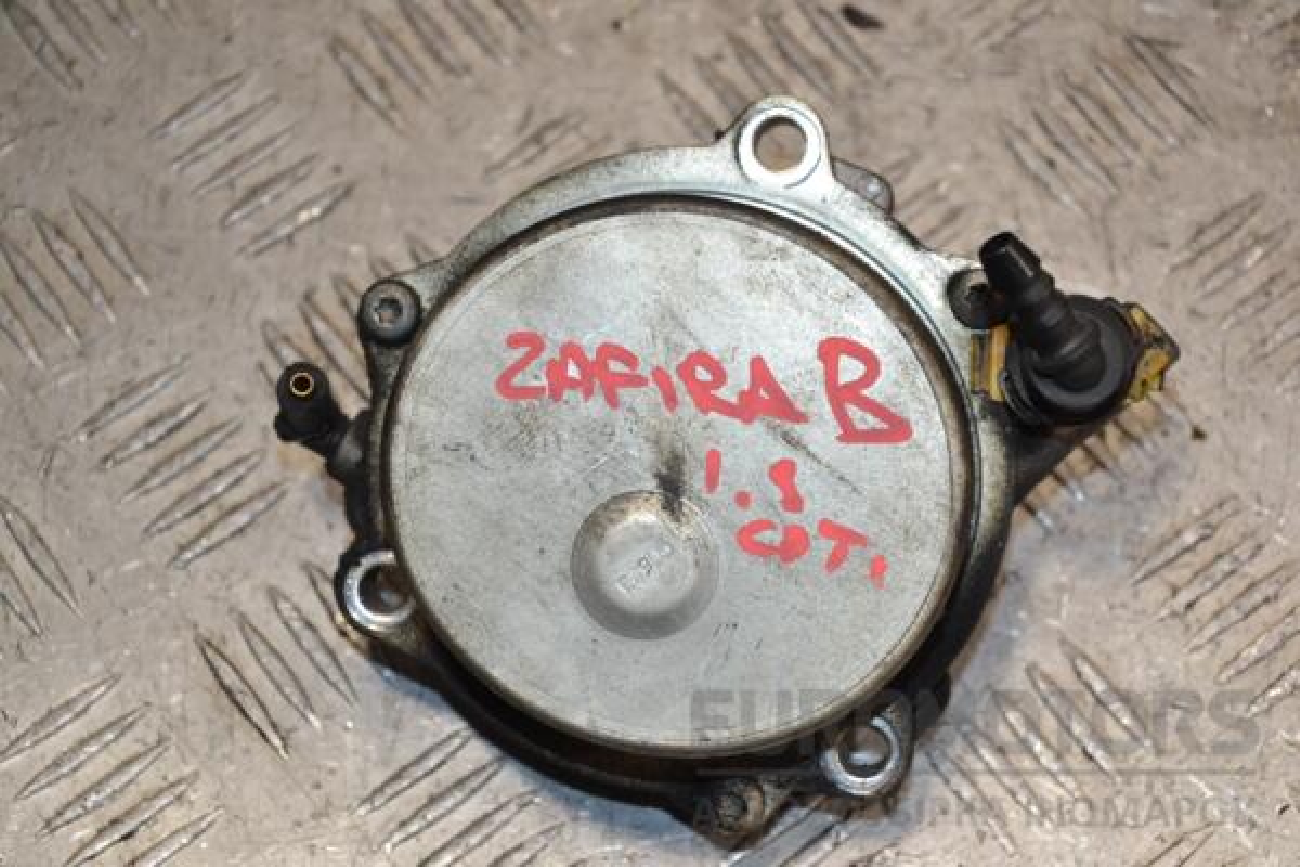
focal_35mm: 87
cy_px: 434
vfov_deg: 15.7
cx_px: 650
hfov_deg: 23.4
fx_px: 3141
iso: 800
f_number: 5
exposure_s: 1/160
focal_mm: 58
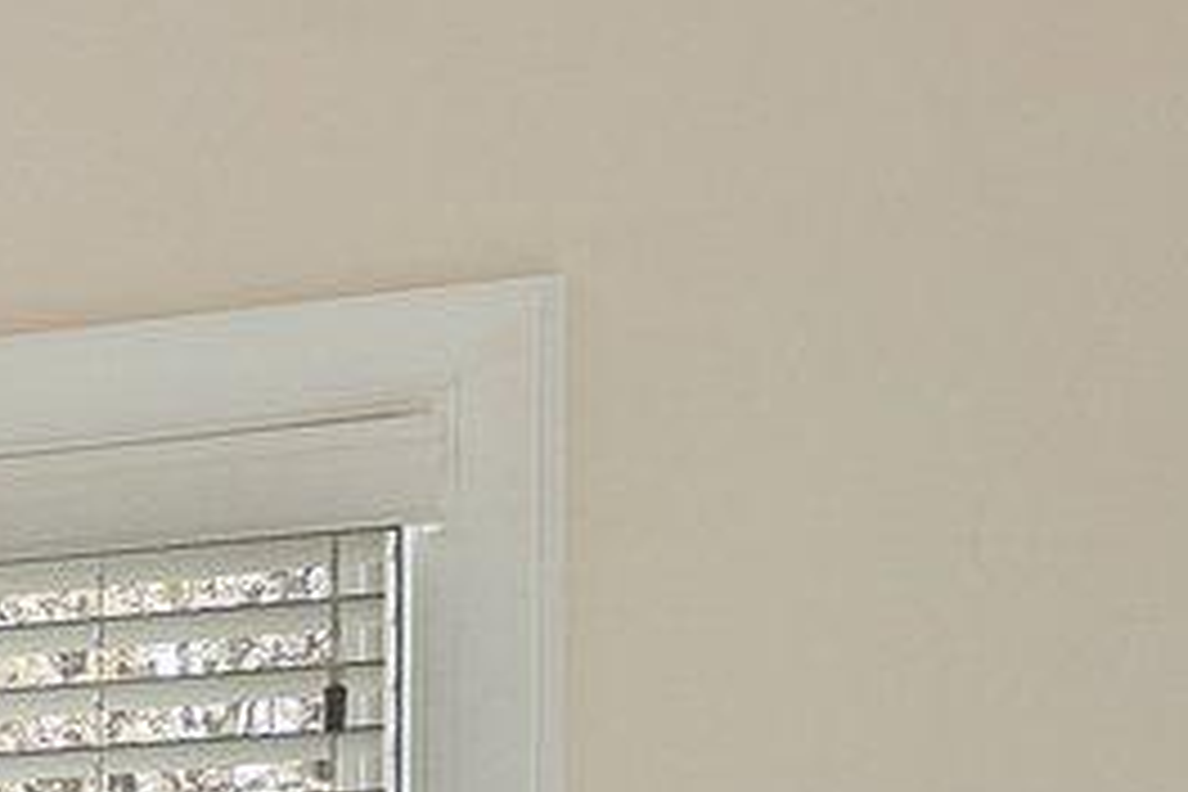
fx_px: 4092
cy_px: 1474
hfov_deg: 9.7
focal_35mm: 124
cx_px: -2866
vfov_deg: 10.3
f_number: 8
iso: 400
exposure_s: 1/8
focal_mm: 16
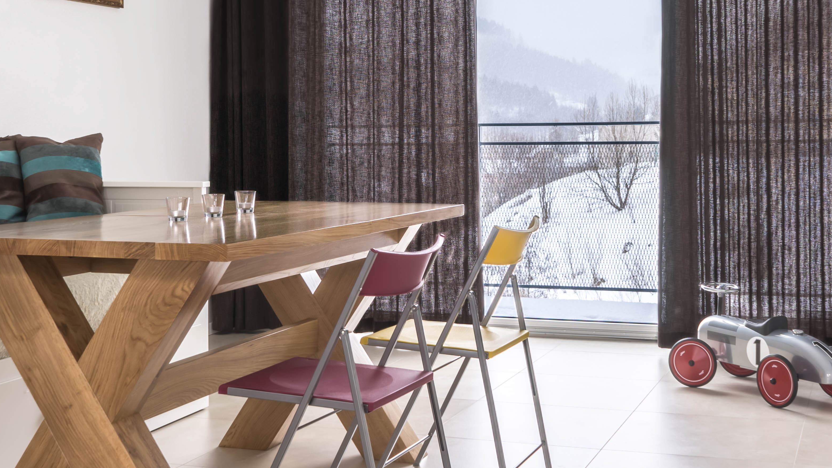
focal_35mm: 55
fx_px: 1213
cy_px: 126
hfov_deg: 37.8
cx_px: 411
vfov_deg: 21.7
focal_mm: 28
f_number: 9
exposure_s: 1/20
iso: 50
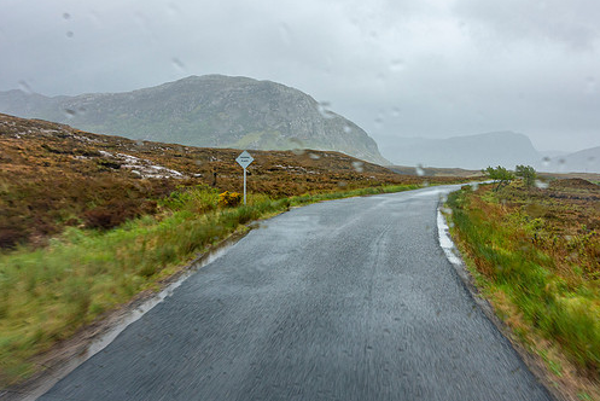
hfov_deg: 65.4
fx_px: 467
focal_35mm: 28
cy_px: 179
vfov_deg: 46.4
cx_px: 319
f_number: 8
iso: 125
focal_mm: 8.8
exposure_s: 1/125
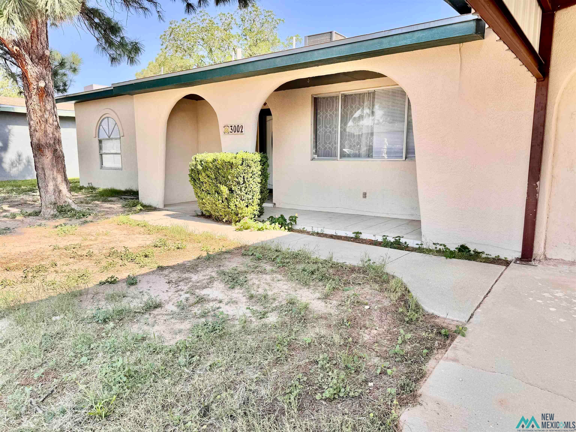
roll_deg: +0.7
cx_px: 288
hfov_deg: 71.6
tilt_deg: -9.3
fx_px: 399
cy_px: 216
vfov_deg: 56.8
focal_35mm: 24
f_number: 1.78
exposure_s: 1/1215
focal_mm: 6.76
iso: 80
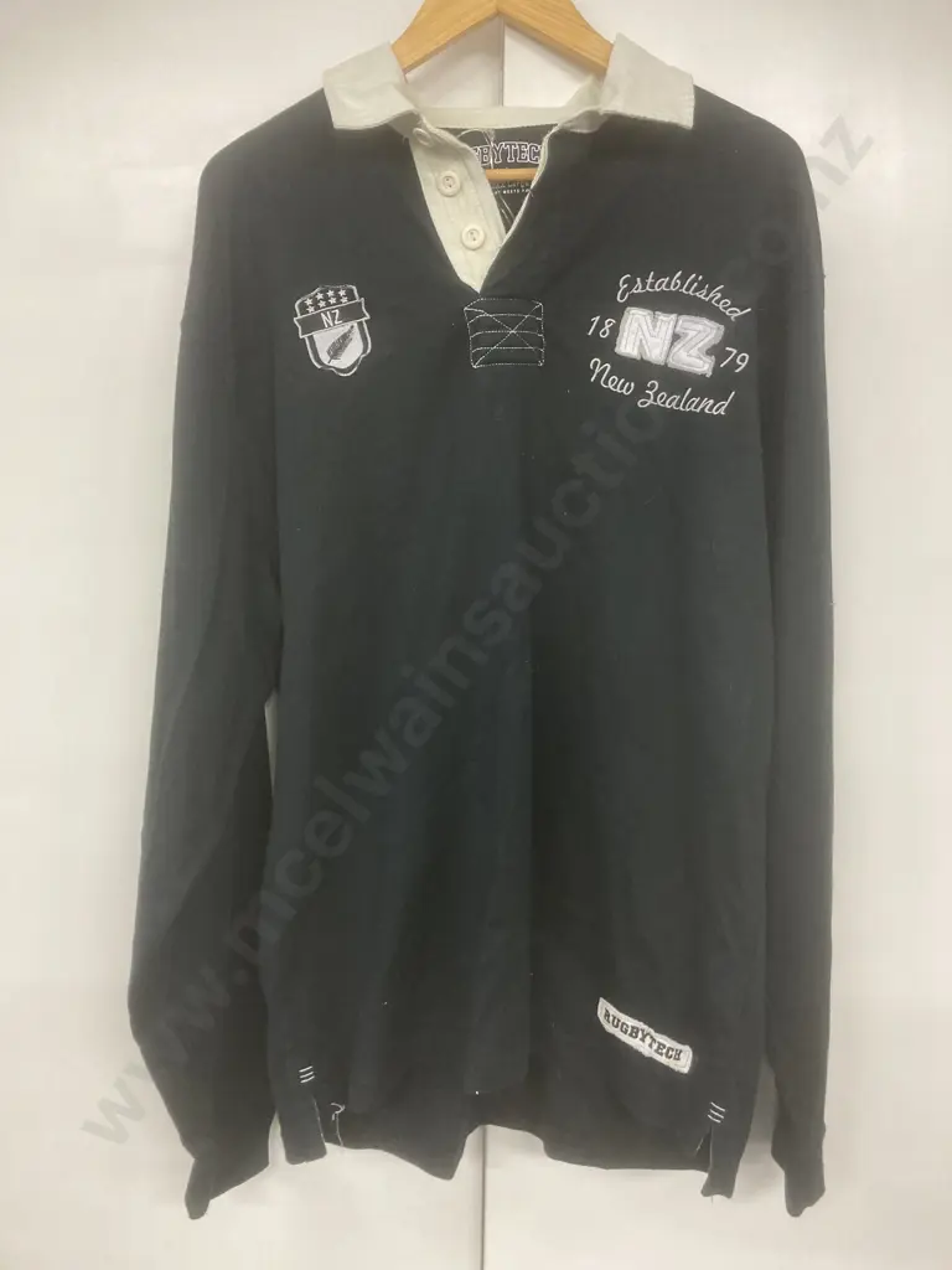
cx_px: 476
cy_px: 635
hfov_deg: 49.7
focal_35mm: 28
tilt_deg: -7.6
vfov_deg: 63.4
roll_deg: -2.2
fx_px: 1027
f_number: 1.8
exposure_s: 1/50
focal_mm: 3.99
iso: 160
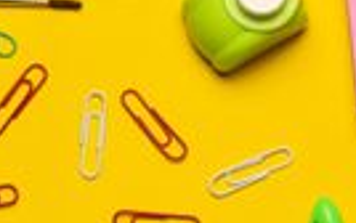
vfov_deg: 4.5
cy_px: 235
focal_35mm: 292
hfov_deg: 7.2
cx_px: 181
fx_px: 2835
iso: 200
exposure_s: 1/10
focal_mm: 50
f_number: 14
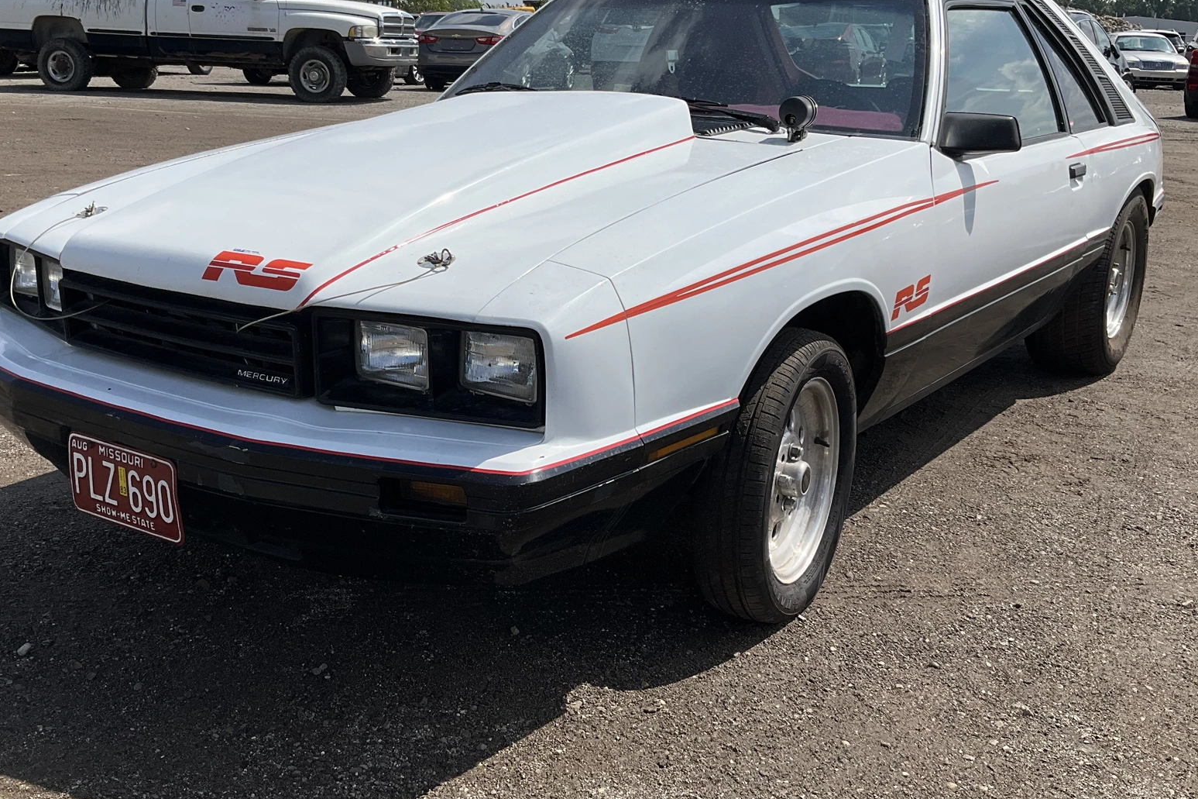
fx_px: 1298
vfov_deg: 34.2
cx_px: 551
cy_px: 355
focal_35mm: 39
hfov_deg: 49.5
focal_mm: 3
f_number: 1.8
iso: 25
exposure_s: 1/3322
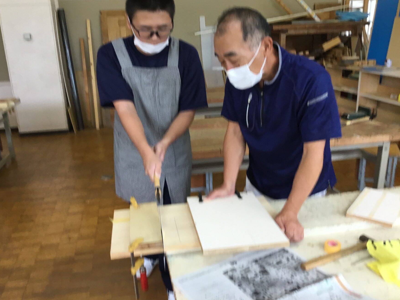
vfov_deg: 44.2
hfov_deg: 56.8
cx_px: 194
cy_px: 150
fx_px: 370
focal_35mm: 32
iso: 25
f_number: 2.4
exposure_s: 1/30
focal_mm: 3.3
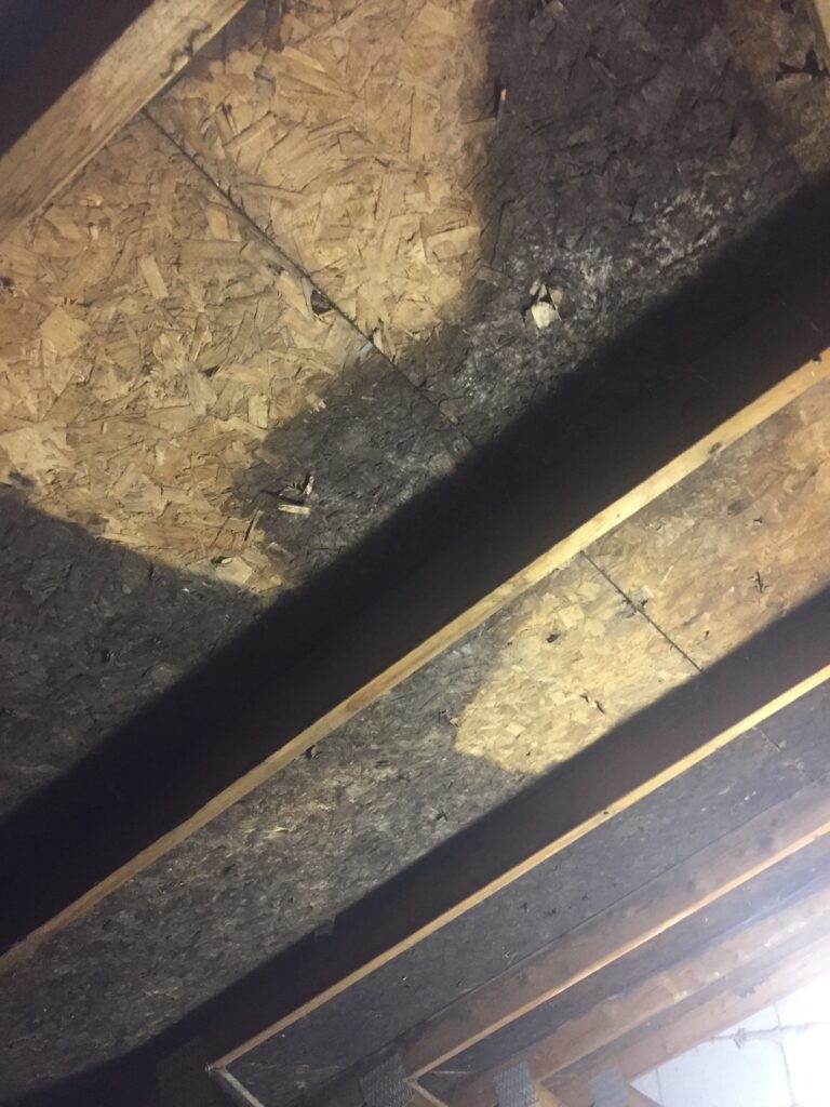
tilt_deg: +30.6
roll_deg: +4.0
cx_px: 415
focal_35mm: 29
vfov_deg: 61.7
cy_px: 554
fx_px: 927
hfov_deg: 48.2
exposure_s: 1/30
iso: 200
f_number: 2.2
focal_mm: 4.15
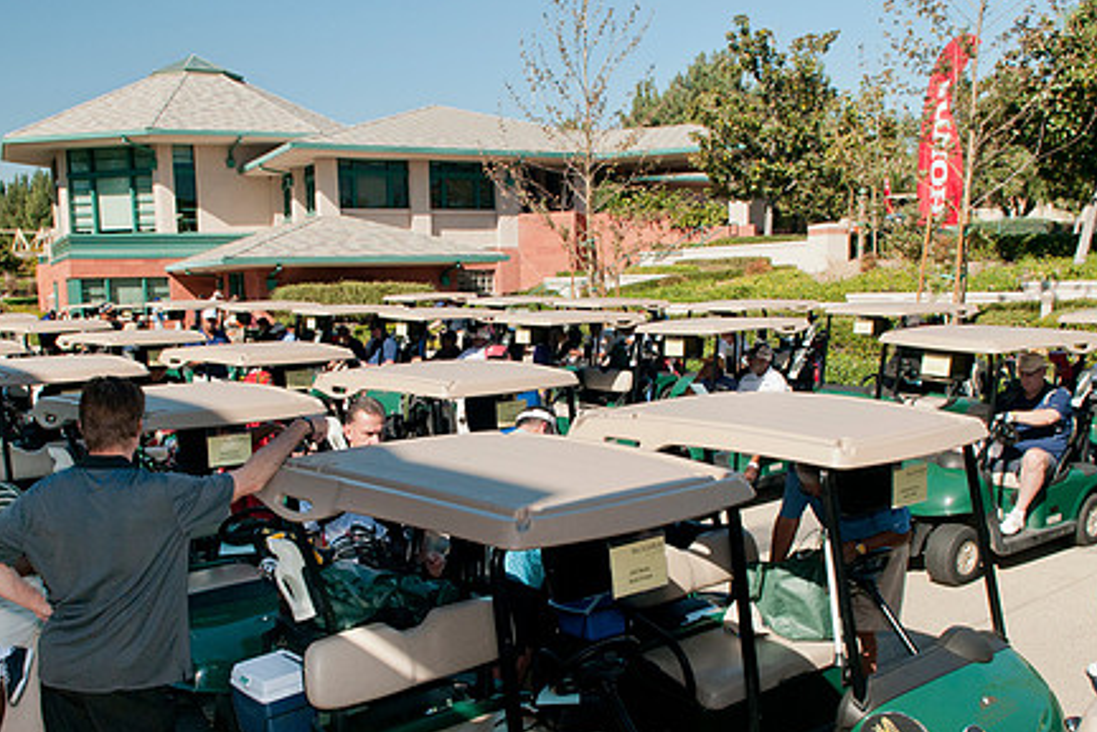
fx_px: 1066
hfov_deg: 54.4
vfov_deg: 37.7
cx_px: 507
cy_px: 439
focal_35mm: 35
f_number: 9
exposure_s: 1/200
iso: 400
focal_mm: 17
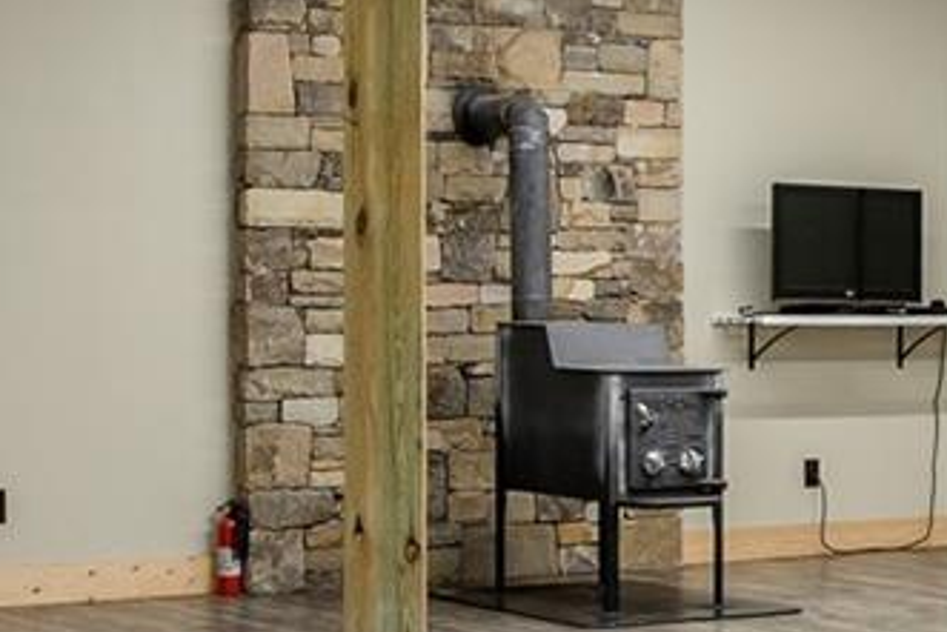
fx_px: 2605
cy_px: 209
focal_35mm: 99
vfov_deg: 13.8
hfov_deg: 18.9
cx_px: 1279
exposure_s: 1/25
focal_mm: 16
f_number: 7.1
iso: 320
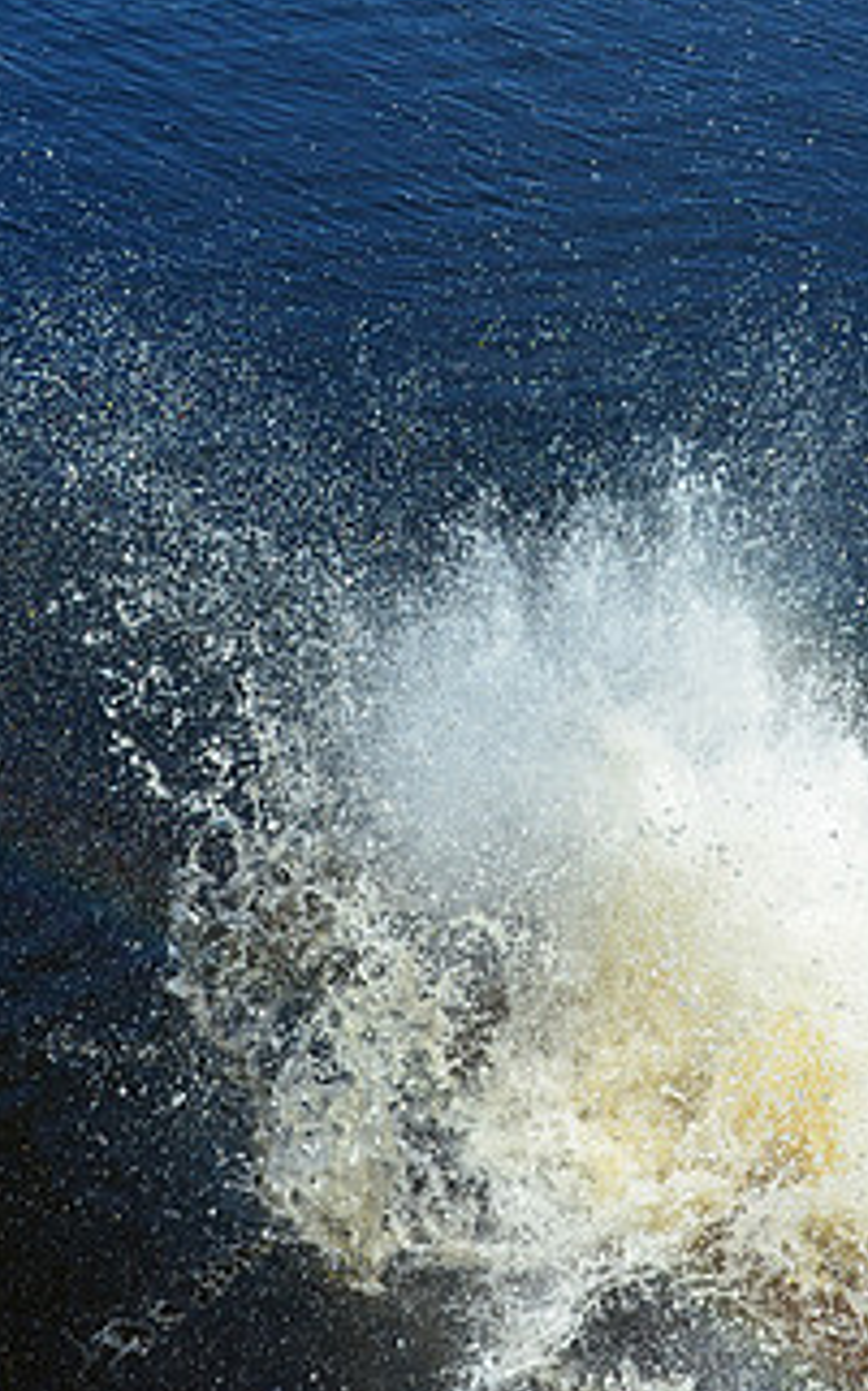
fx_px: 2917
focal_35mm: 77
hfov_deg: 16.8
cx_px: 639
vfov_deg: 26.5
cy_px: 359
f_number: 10
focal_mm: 28
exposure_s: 1/400
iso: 400
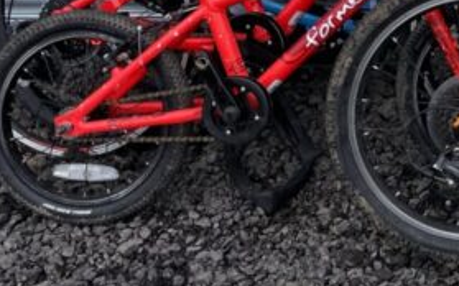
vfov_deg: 12.6
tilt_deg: -12.2
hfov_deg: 19.1
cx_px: 696
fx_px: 1188
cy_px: -219
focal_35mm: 95
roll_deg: +1.9
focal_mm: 4.2
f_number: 1.6
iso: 32
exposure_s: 1/698
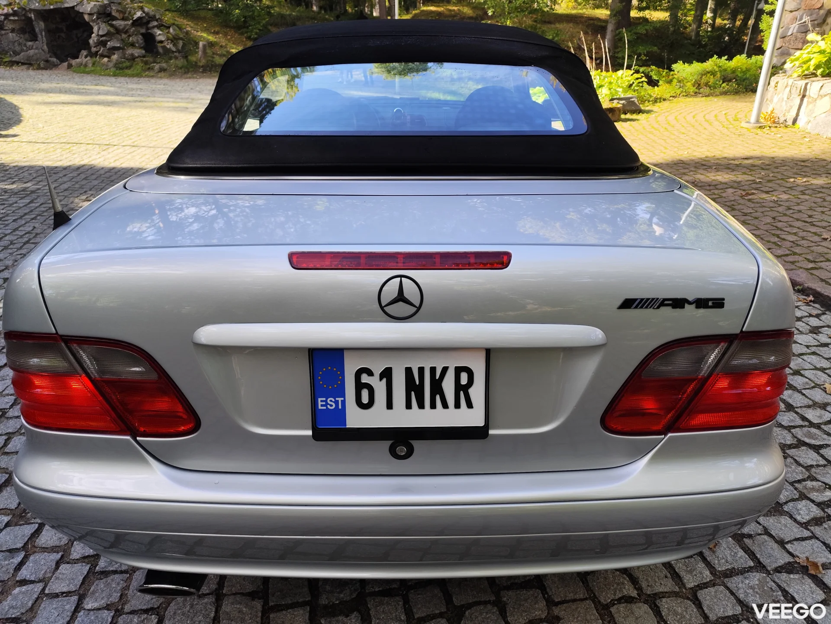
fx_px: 552
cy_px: 312
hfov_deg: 73.9
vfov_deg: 58.9
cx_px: 416
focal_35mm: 23
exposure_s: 1/241
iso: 50
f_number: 1.65
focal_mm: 6.19
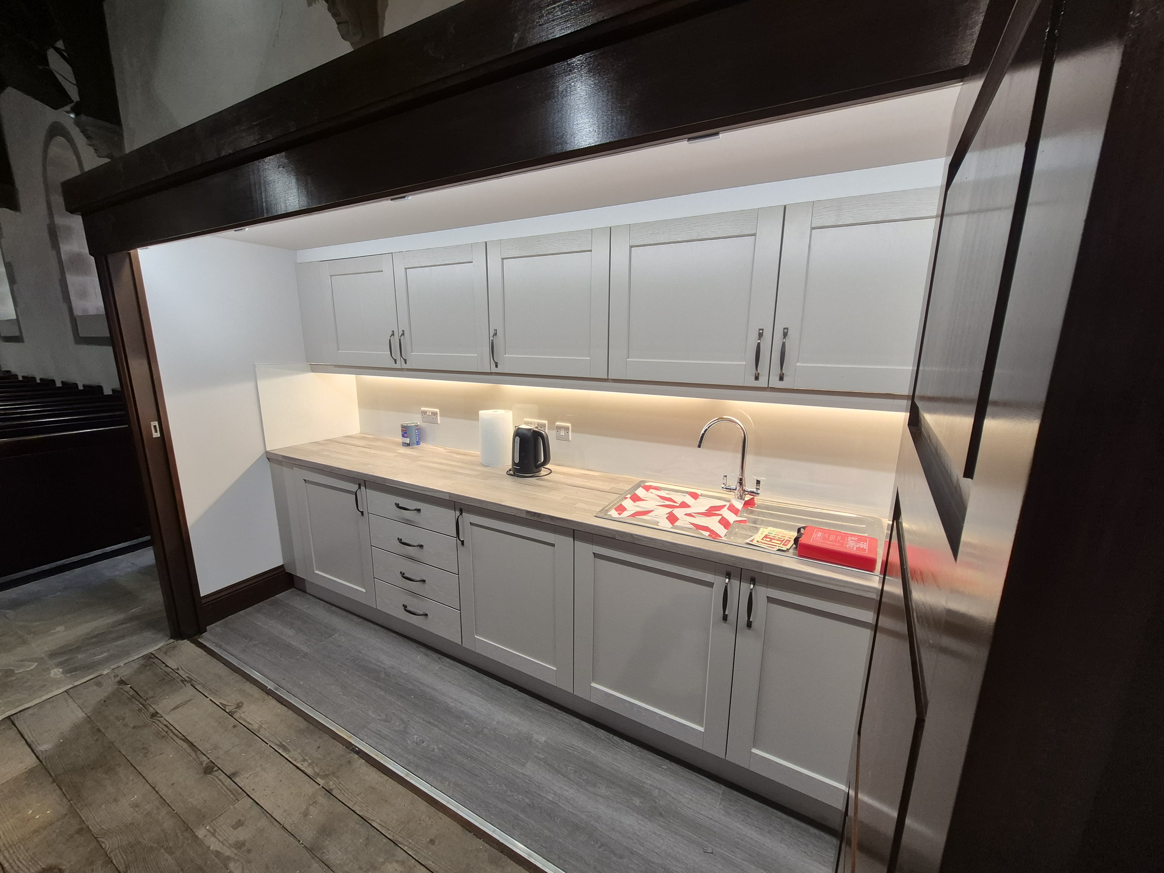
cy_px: 436
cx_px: 582
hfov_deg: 106.2
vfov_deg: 89.9
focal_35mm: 13
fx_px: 437
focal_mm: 1.74
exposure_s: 1/50
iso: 64
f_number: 2.2
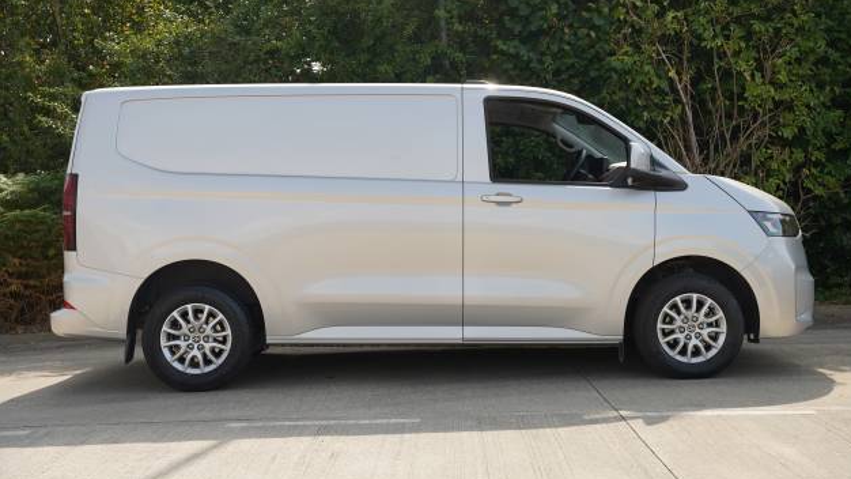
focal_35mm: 47
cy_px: 199
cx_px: 434
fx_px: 1060
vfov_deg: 25.4
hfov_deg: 43.8
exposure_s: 1/200
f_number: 4.5
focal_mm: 43.9
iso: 100
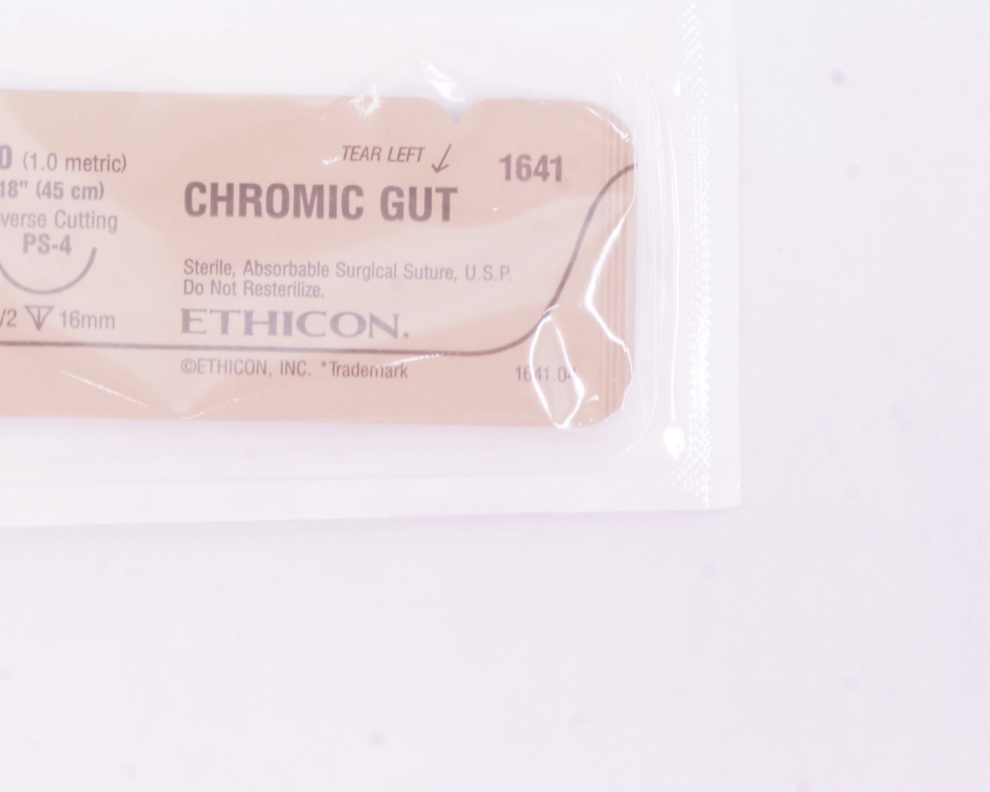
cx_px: 151
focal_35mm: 91
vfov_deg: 16.9
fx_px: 2661
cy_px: 261
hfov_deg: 20.7
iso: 800
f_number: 18
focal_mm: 37
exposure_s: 1/13
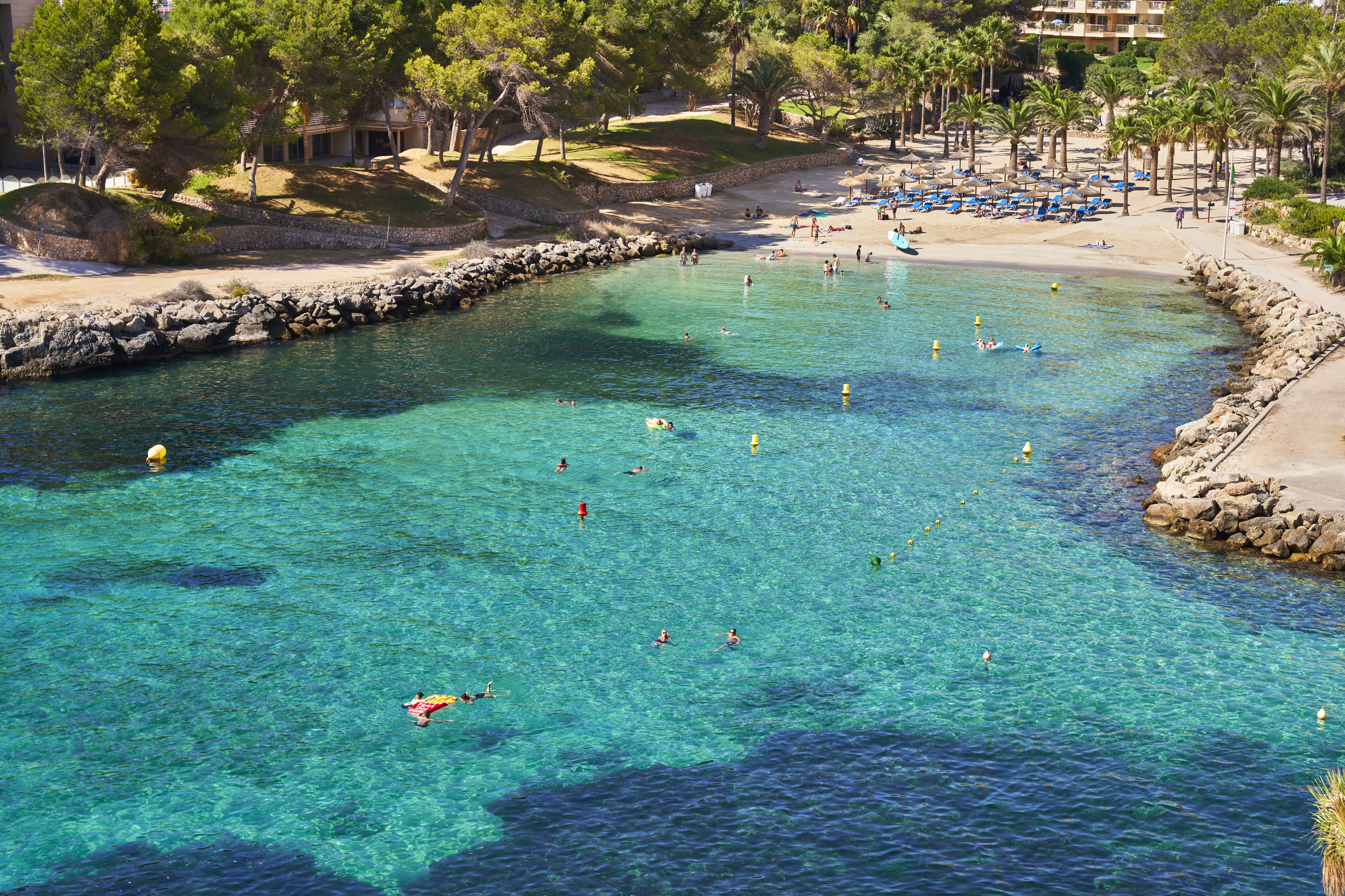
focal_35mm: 63
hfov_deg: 31.9
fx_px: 2350
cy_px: 448
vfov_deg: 21.6
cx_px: 672
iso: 100
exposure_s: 1/400
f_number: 6.3
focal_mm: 62.9
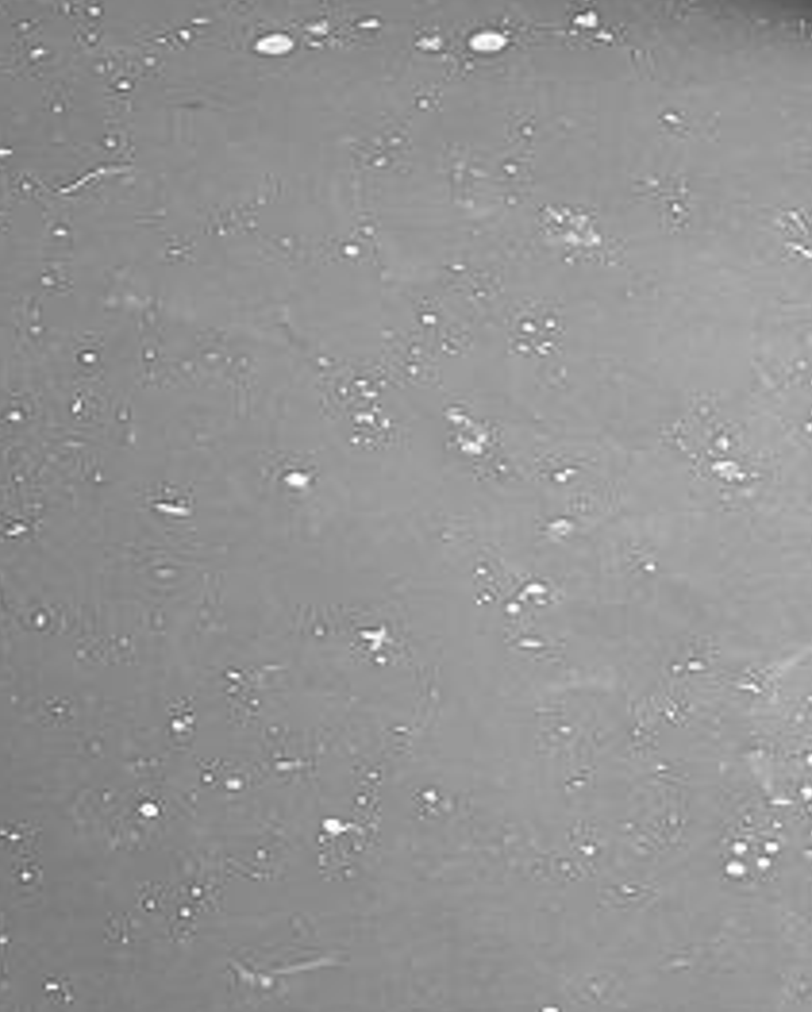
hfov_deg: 8.7
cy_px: -1243
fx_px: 5158
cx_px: -512
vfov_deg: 10.1
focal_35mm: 172
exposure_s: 1/120
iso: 20
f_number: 1.8
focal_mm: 3
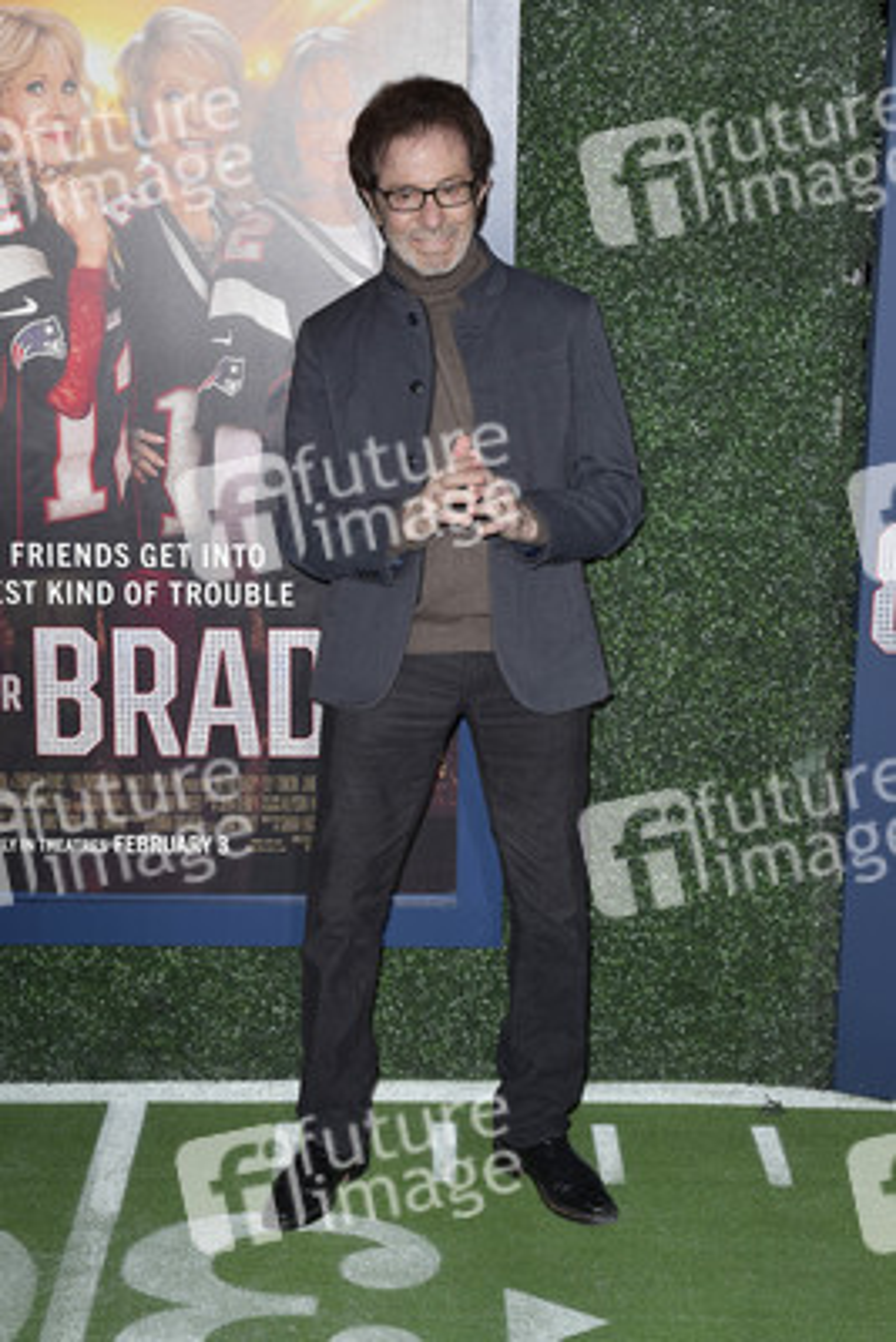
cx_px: 448
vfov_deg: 39.6
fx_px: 1865
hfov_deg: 27.0
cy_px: 671
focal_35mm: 50
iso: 500
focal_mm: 50
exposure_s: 1/250
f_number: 6.3
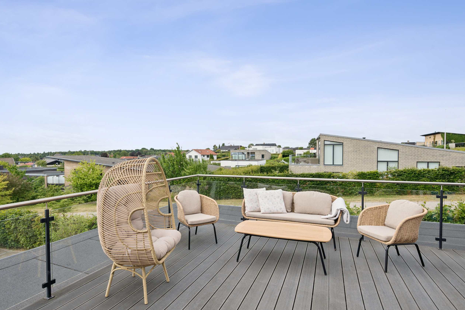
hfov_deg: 85.0
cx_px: 215
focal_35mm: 20
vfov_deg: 62.8
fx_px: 253
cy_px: 172
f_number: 6.3
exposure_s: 1/320
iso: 100
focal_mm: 16.5
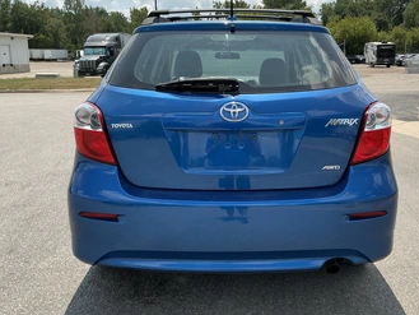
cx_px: 233
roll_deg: -1.0
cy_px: 130
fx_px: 412
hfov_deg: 53.8
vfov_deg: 41.7
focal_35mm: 34
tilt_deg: -4.3
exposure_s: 1/1626
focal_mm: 3
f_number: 1.8
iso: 25
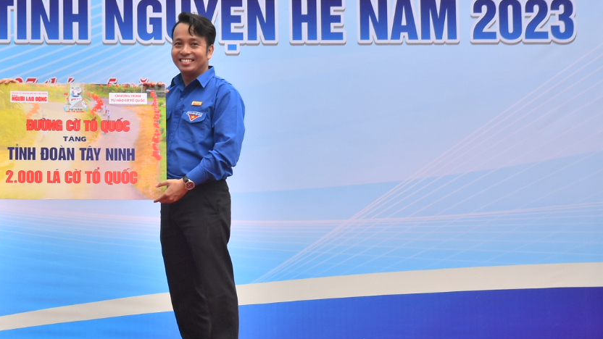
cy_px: 9
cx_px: 24
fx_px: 2446
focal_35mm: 153
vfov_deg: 7.9
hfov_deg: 13.9
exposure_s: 1/200
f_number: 7.1
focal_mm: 50
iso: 200
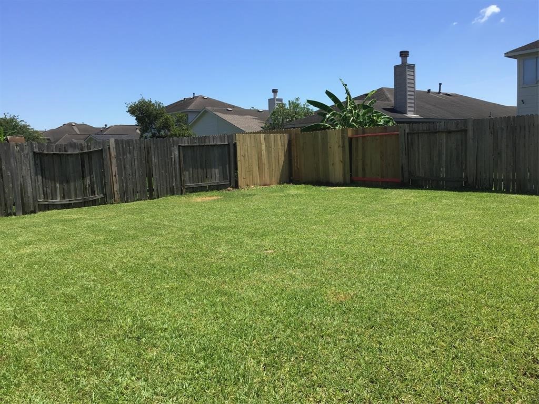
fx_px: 483
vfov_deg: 45.4
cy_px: 202
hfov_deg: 58.4
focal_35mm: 31
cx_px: 270
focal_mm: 3.3
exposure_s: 1/1164
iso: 25
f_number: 2.4
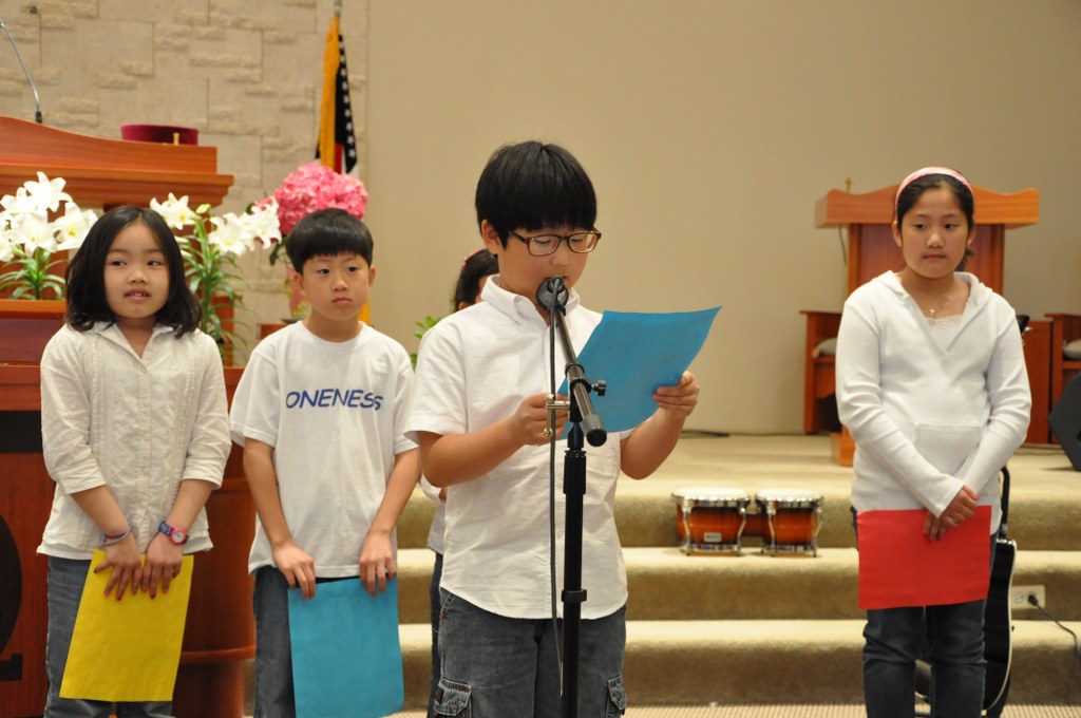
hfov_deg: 28.1
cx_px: 540
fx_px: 2159
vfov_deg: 18.9
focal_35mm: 72
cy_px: 359
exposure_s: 1/30
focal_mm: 48
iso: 2000
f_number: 6.3
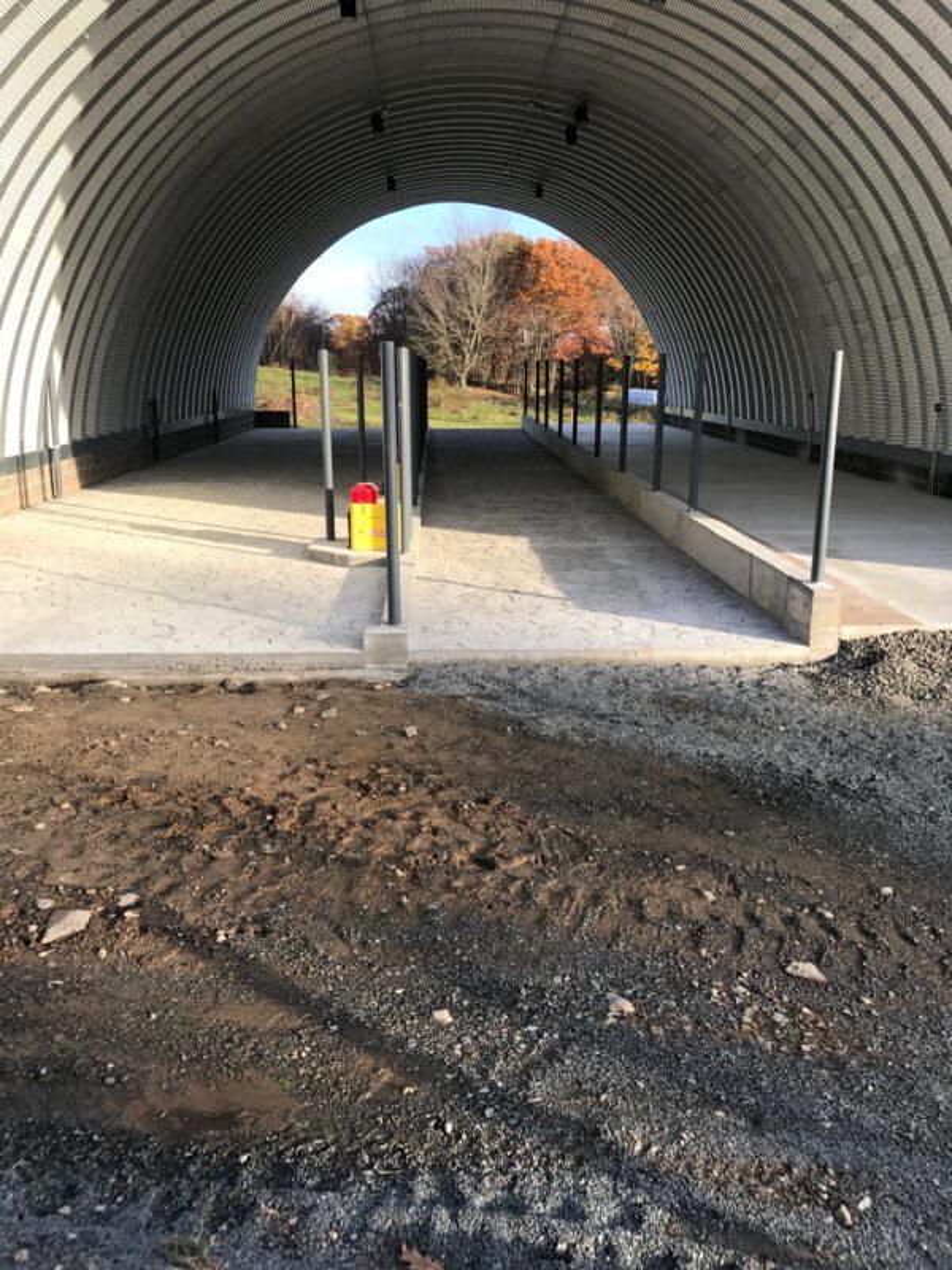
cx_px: 476
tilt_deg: -14.3
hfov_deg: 49.7
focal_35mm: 28
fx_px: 1027
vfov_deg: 63.4
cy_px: 635
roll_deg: +2.0
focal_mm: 3.99
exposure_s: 1/538
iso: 20
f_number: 1.8
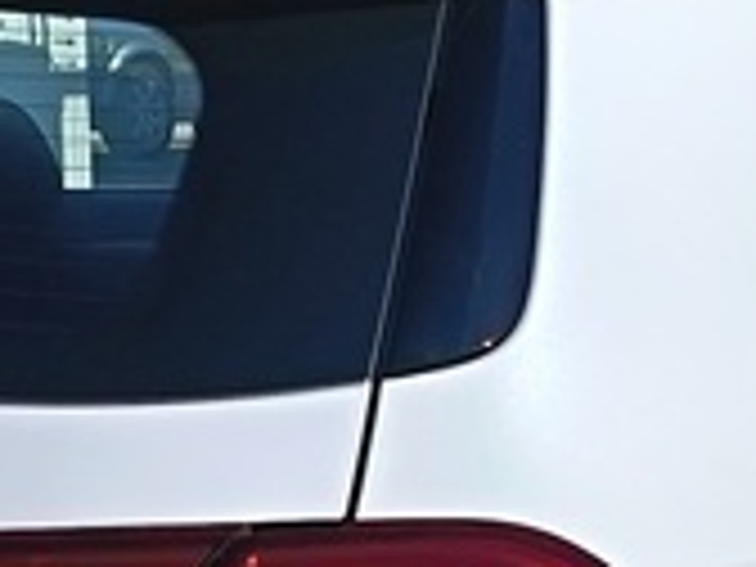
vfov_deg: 10.1
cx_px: 603
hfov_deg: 13.5
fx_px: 3189
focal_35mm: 146
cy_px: 621
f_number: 1.75
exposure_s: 1/1692
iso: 100
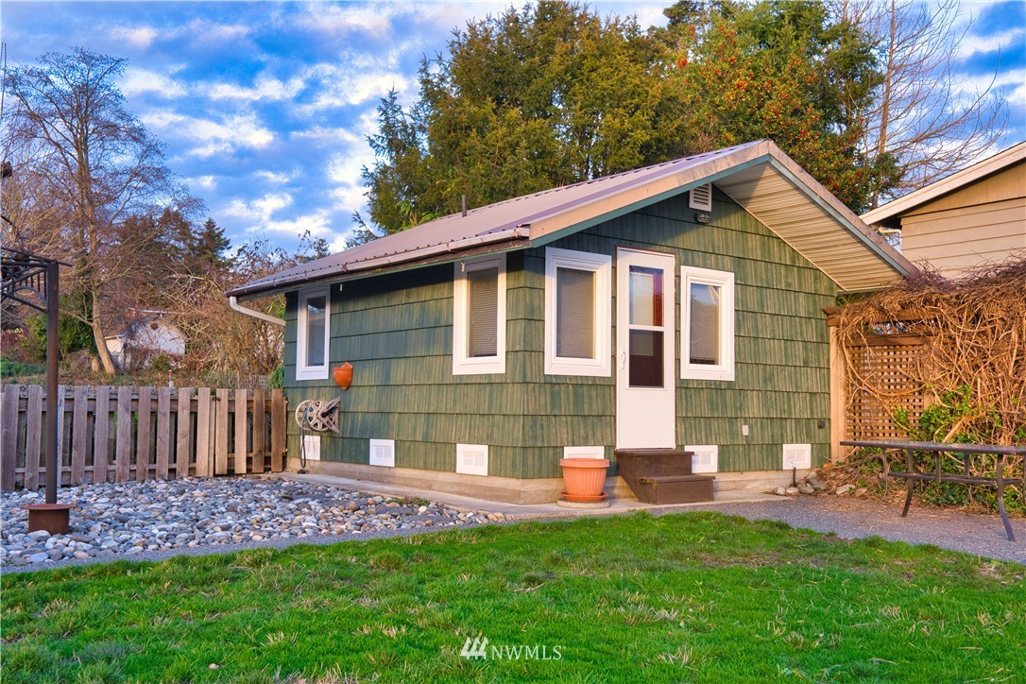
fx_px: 1026
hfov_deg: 53.1
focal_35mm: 36
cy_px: 342
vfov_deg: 36.9
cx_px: 513
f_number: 8
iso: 160
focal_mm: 24
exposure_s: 1/30
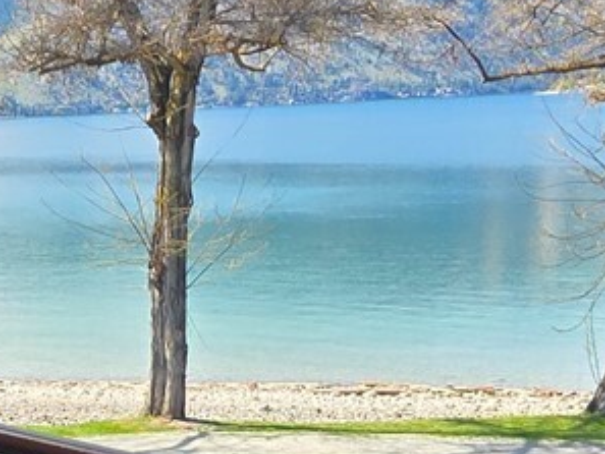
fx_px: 1224
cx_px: -257
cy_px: 417
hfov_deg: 23.3
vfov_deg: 20.6
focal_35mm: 70
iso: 40
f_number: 1.9
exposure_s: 1/730
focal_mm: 2.2
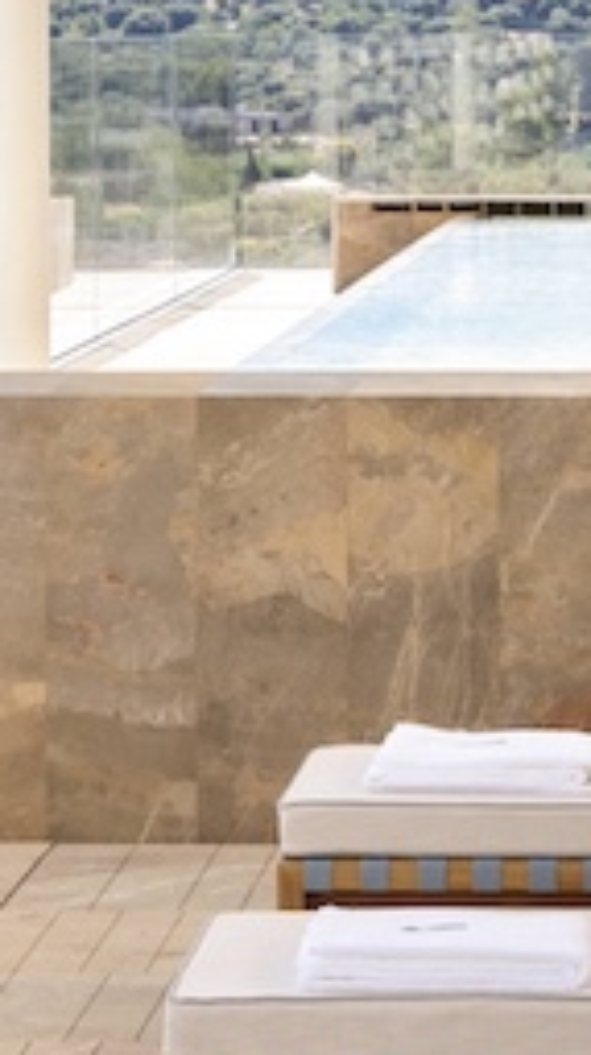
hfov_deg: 6.2
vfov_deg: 10.9
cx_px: 529
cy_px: -21
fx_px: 5445
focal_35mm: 195
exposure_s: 1/125
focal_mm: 48.2
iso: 400
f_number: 16
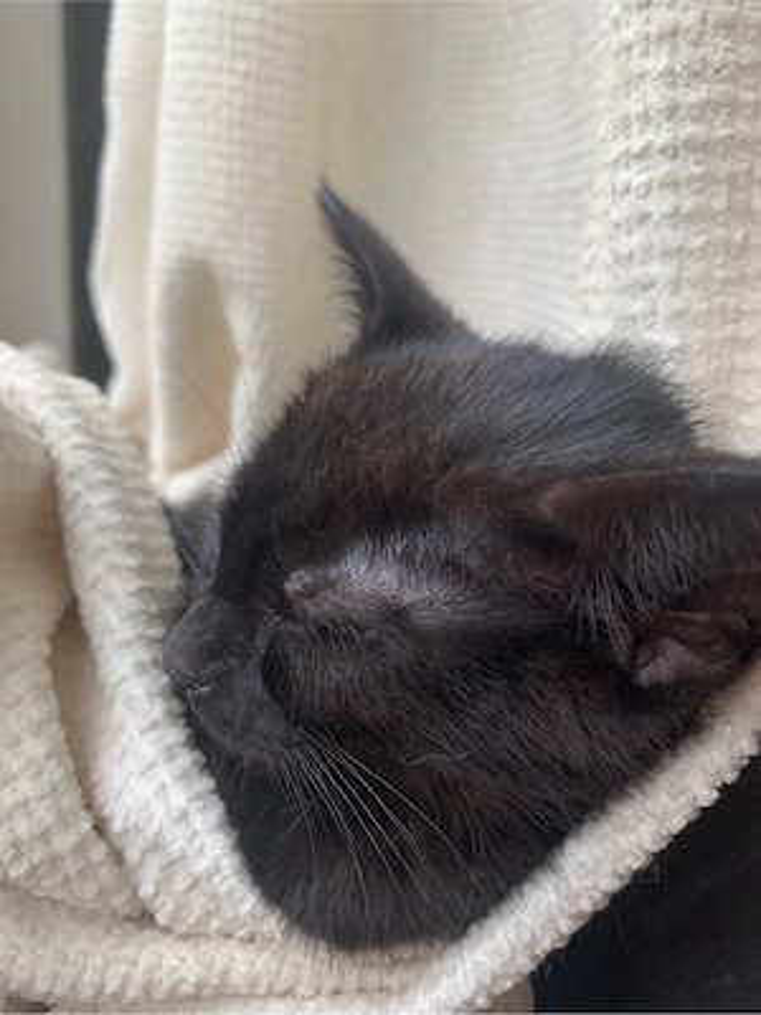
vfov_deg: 67.3
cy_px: 508
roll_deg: -3.6
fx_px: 762
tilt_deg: -15.9
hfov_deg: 53.1
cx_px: 380
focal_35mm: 26
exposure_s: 1/121
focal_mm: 4.25
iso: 40
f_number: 1.8
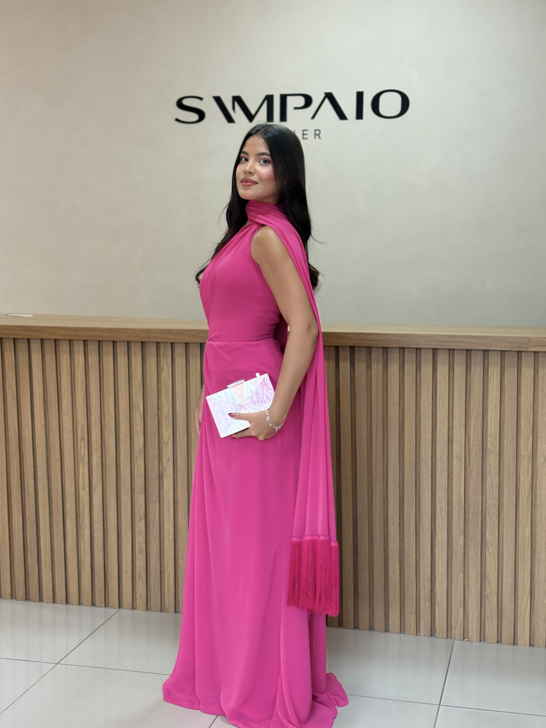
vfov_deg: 36.8
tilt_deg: -6.3
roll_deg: -0.1
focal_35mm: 52
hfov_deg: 28.0
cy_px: 364
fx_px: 1094
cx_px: 273
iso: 64
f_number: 1.6
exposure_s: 1/60
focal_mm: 5.96
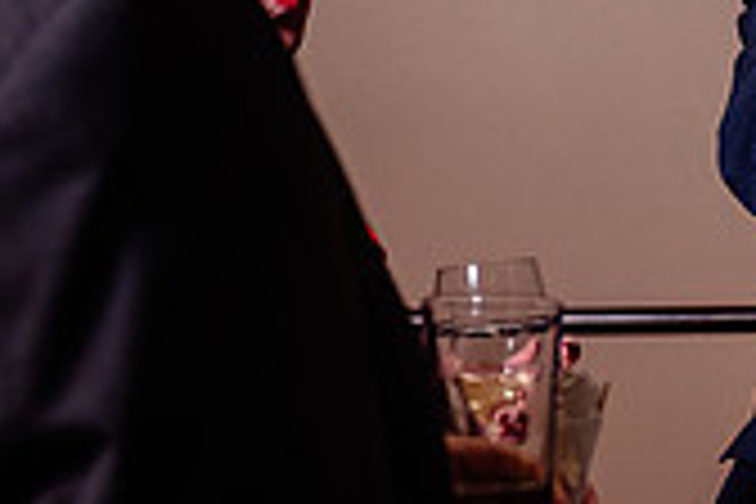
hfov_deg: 13.5
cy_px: 138
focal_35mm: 140
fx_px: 2940
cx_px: 1259
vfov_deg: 9.8
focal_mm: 39
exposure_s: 1/80
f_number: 3.5
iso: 800
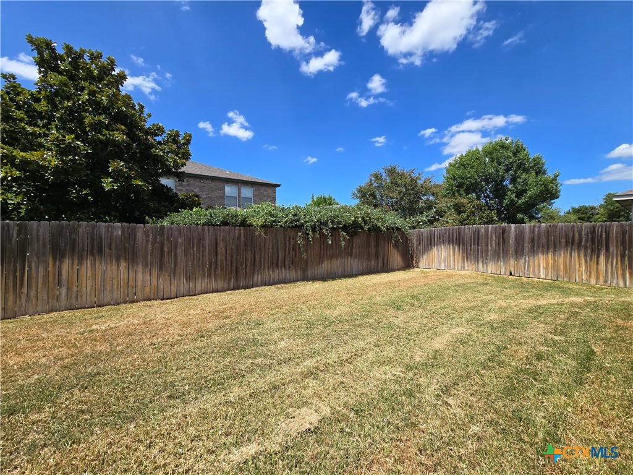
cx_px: 316
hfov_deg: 106.2
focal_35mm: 13
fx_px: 238
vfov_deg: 89.9
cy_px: 238
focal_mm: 2.2
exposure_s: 1/2032
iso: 50
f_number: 2.2
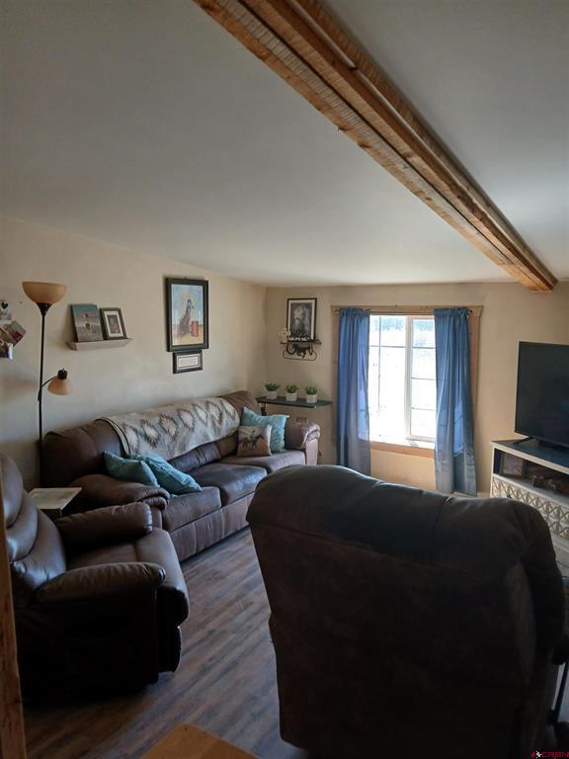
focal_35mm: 26
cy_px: 380
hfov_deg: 53.1
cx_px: 284
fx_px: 570
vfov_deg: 67.3
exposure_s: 1/60
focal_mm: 3.98
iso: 200
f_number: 1.8
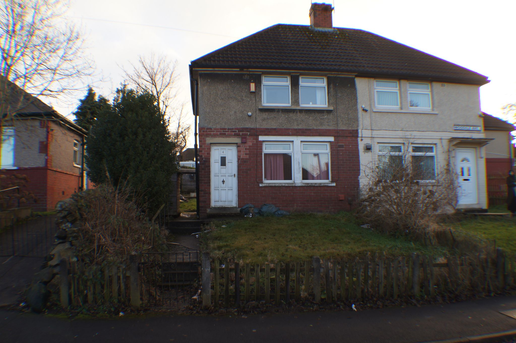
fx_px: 472
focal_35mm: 33
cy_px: 172
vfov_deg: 39.9
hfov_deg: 57.3
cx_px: 258
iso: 100
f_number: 5
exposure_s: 1/80
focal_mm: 22
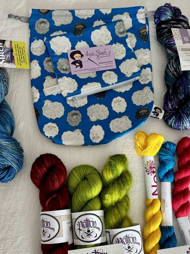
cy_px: 150
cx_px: 101
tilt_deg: -78.6
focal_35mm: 41
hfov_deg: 35.1
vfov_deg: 45.6
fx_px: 300
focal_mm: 6.76
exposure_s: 1/60
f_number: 1.78
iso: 400
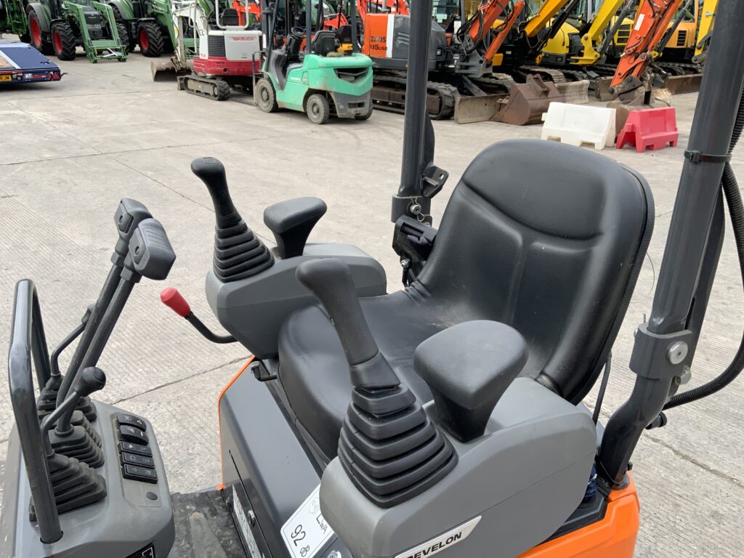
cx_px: 372
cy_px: 279
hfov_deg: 61.7
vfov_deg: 48.2
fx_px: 623
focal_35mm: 29
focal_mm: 3
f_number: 1.8
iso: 16
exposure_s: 1/574
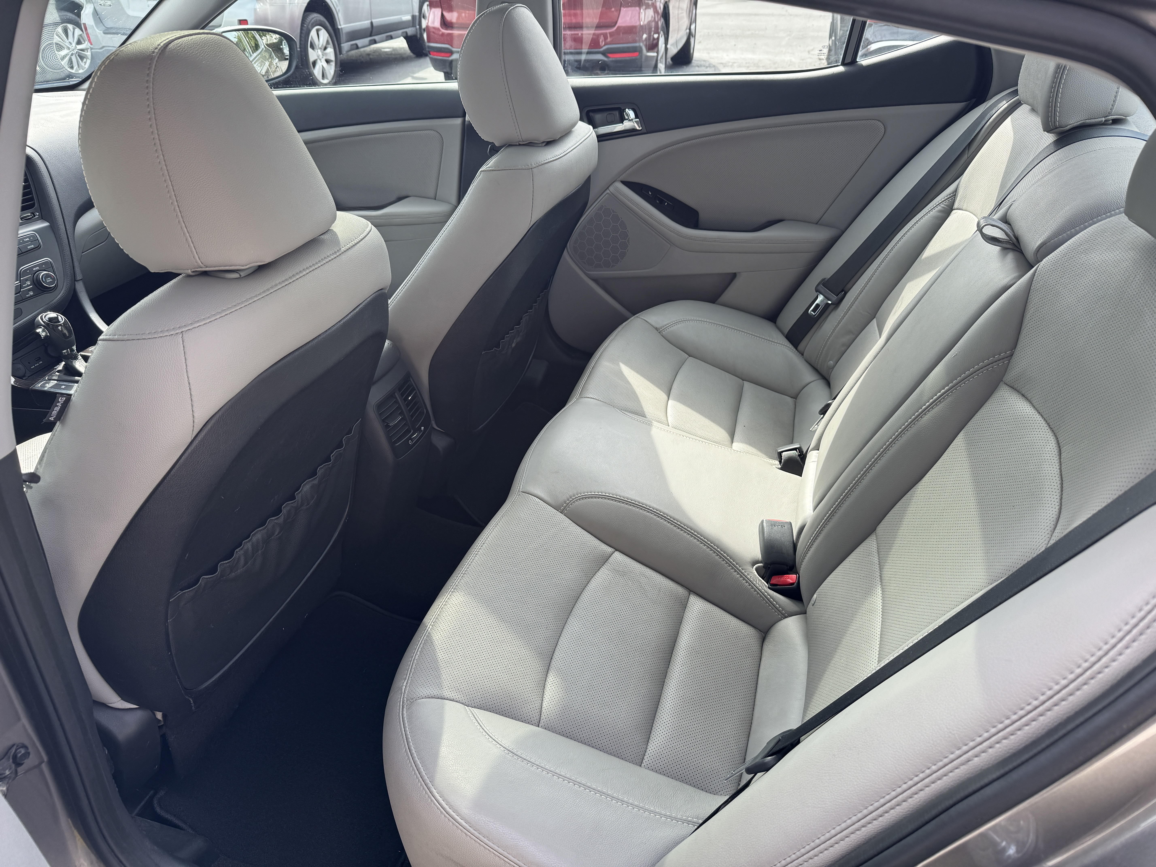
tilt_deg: -33.6
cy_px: 434
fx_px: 801
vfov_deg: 56.8
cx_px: 578
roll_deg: -2.2
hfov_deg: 71.6
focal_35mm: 24
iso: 80
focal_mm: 6.76
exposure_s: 1/385
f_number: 1.78
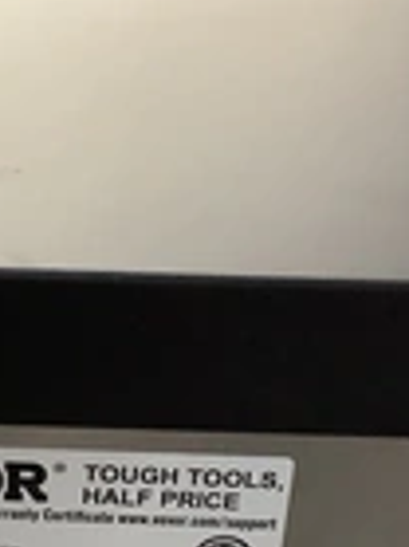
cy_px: 464
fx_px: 1404
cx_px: 51
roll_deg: -1.8
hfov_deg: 16.4
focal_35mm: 89
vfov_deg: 21.7
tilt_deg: -36.0
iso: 320
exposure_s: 1/40
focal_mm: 3.3
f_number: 2.4
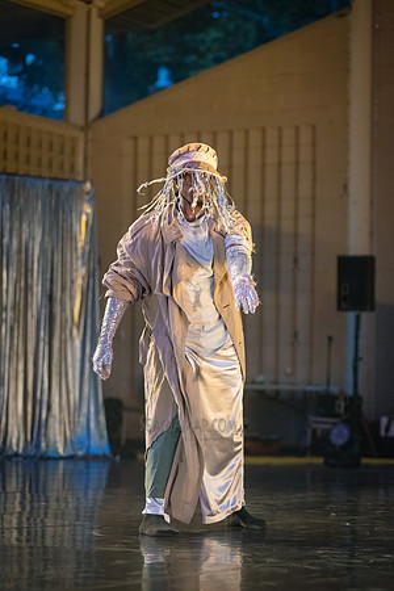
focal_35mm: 100
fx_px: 1642
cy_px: 296
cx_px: 197
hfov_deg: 13.7
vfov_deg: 20.4
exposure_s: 1/320
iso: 4000
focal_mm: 100
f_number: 3.2
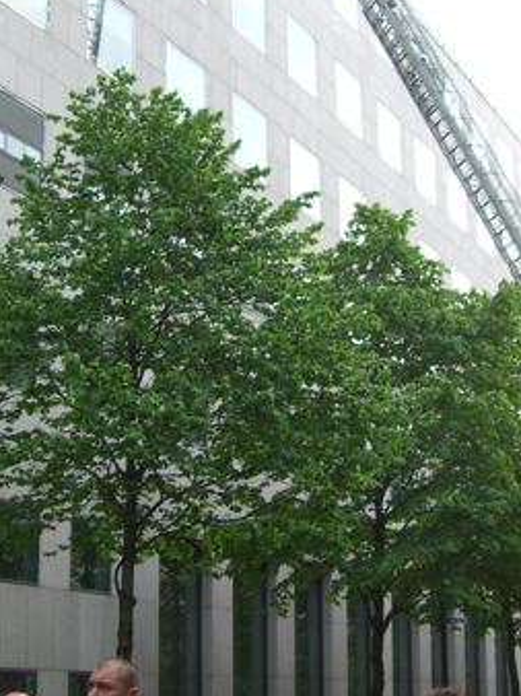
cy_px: 373
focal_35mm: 72
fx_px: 1447
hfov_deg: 20.4
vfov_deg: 27.0
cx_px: 259
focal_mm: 6.2
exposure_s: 1/250
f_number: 2.7
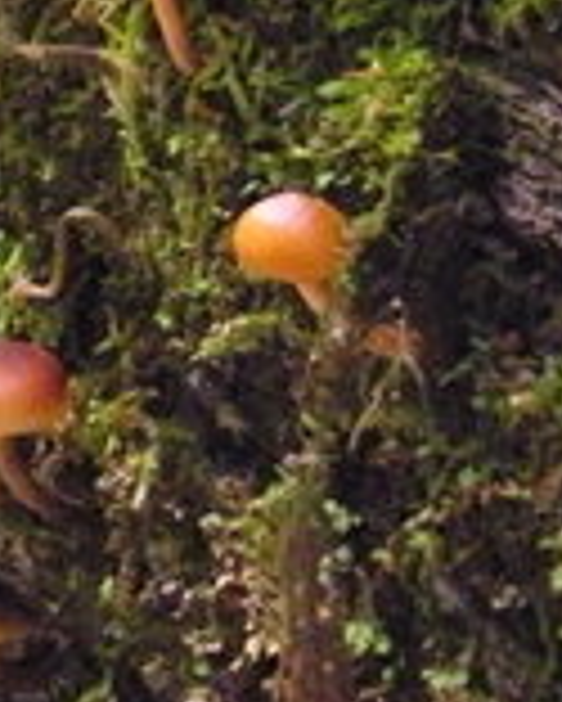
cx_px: 81
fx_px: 2804
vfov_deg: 13.7
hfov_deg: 11.4
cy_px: -216
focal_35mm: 135
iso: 1600
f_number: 3.5
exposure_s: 1/94.2
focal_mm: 6.3
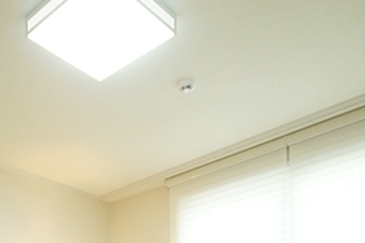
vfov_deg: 25.4
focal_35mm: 43
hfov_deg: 44.0
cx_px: 93
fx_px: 436
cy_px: 340
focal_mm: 10
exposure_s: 1/80
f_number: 4.5
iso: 800
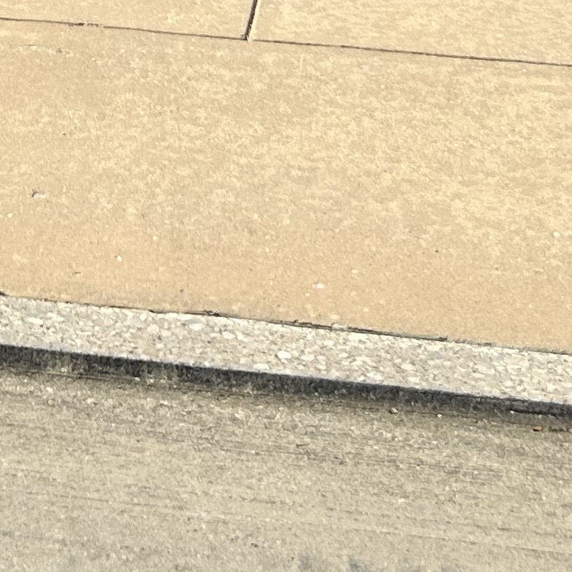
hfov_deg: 13.5
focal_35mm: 126
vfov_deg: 12.2
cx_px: -116
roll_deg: -0.9
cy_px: -583
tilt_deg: +0.0
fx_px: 2356
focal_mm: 5.7
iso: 50
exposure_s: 1/5319
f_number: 1.5
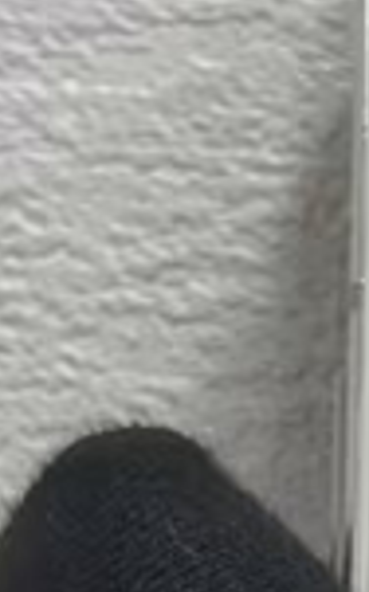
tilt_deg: +6.5
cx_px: 1060
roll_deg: +1.0
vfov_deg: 5.1
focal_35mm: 405
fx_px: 6535
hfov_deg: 3.2
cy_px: 1023
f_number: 1.78
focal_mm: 6.76
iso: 64
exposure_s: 1/100
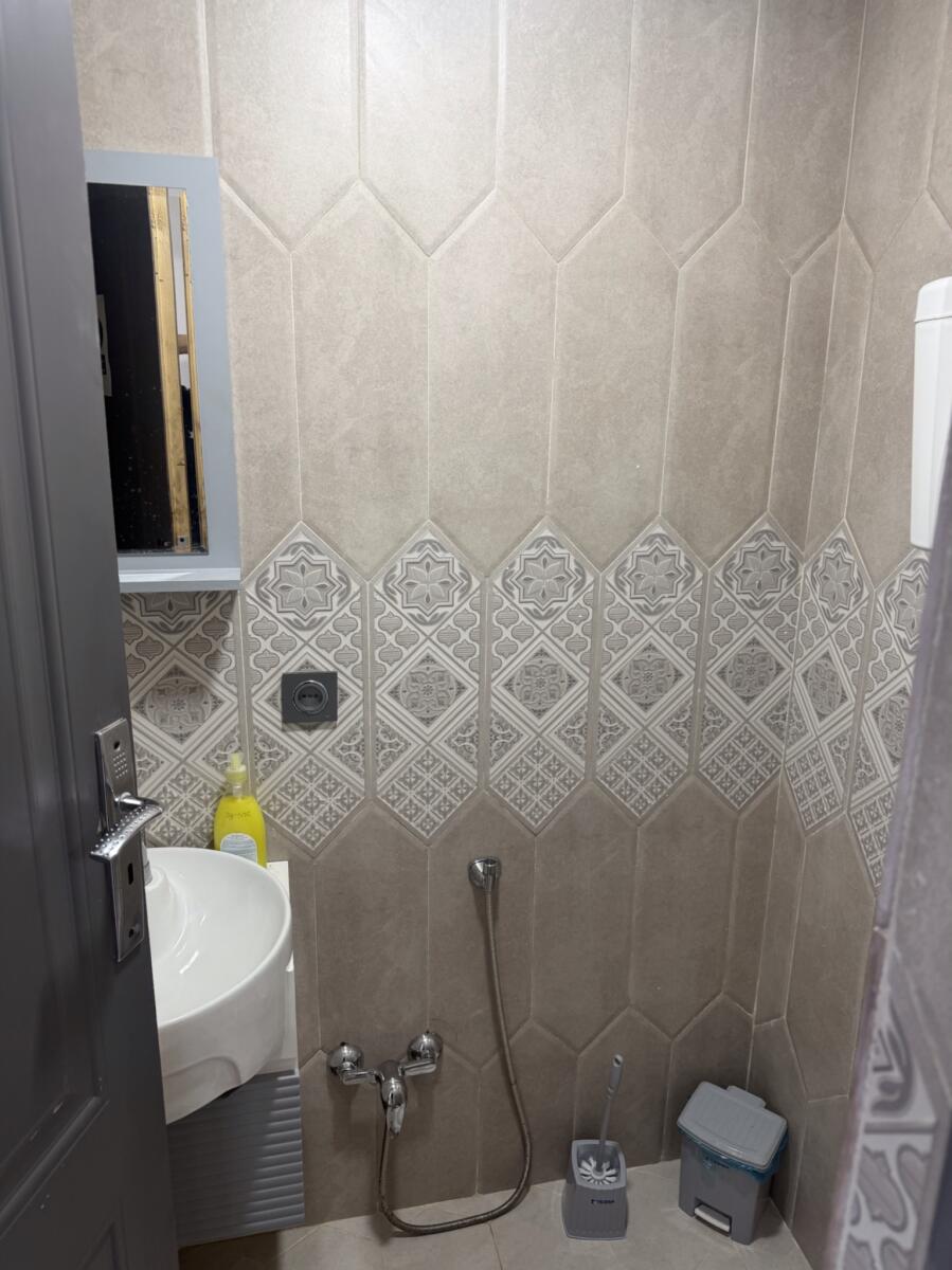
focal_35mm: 24
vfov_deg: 71.6
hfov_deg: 56.8
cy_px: 635
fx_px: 881
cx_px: 476
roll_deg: -1.3
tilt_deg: -14.7
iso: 100
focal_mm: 6.76
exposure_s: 1/100
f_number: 1.78
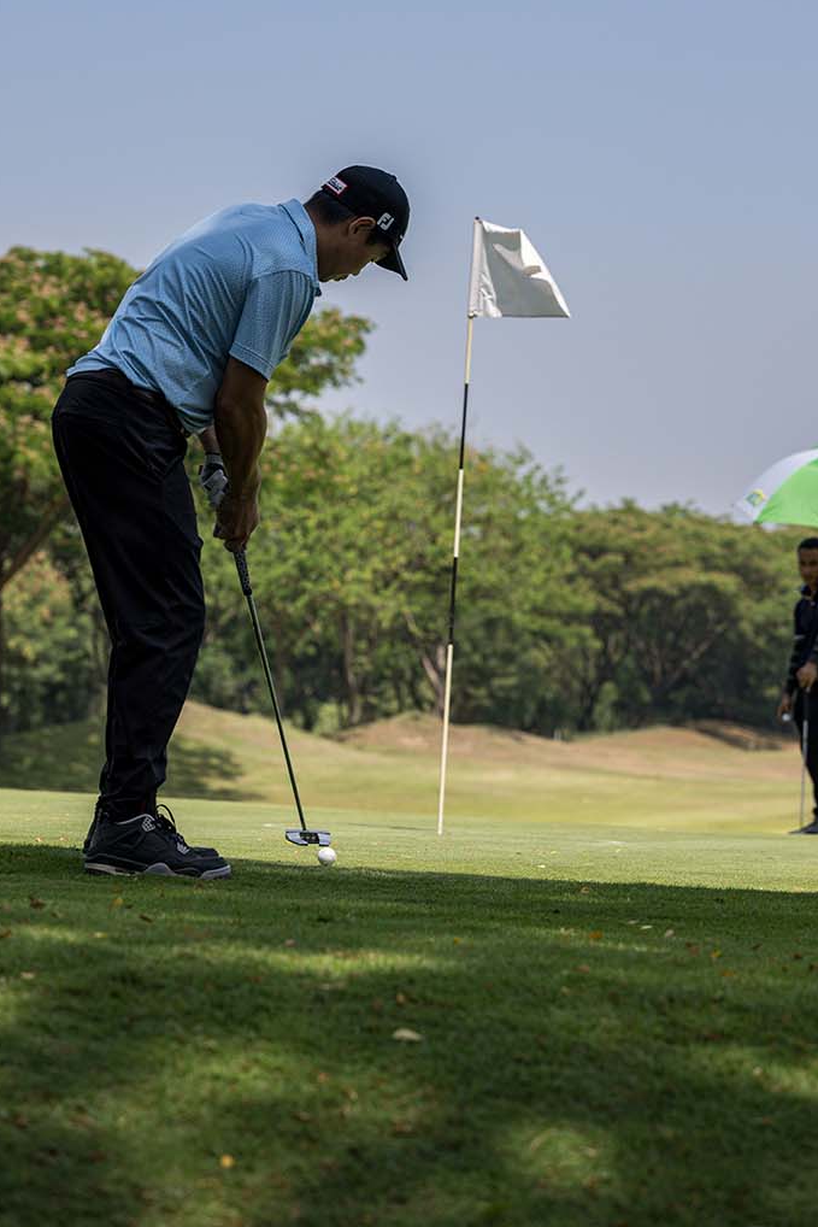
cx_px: 416
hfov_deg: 13.8
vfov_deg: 20.5
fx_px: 3373
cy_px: 398
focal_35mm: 99
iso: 280
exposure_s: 1/3200
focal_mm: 70
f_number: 3.5
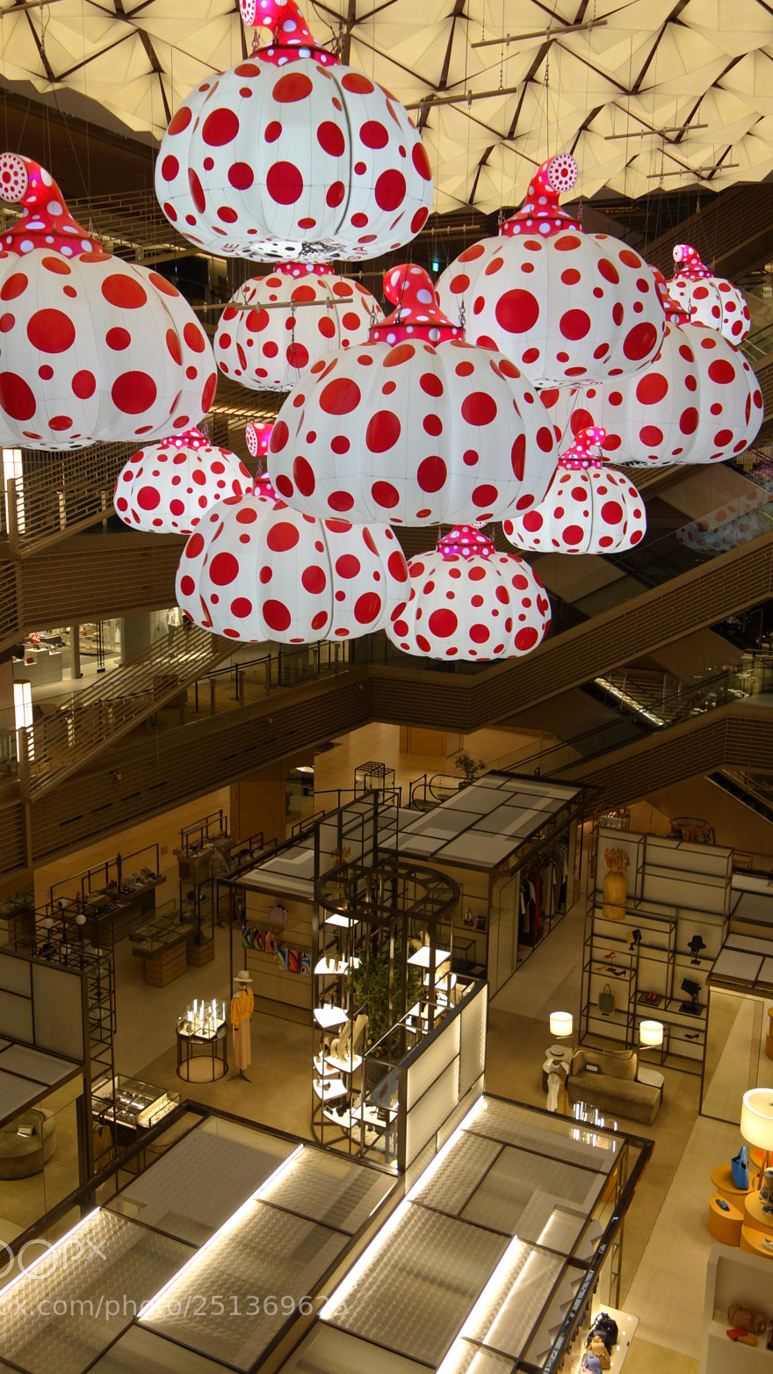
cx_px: 357
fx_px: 1093
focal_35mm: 30
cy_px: 672
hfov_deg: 38.9
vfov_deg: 64.3
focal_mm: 10.4
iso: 125
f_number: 2
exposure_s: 1/100
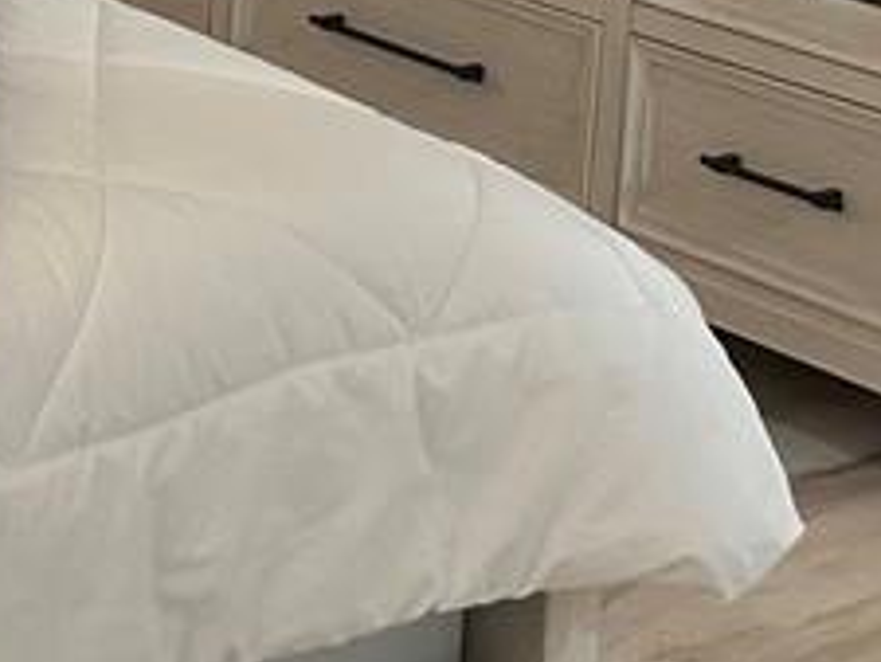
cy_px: -435
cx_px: -615
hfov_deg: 15.8
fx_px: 2776
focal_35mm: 109
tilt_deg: -8.6
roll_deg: -0.3
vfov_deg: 12.7
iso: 320
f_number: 1.78
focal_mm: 6.86
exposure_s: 1/60
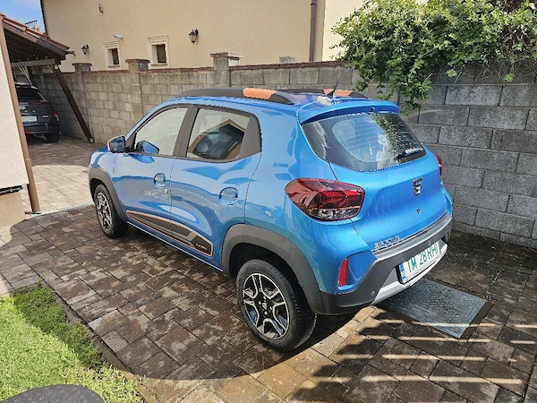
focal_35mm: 23
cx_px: 268
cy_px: 202
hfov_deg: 73.9
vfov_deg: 58.9
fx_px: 357
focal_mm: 6.3
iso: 10
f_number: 1.7
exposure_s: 1/385
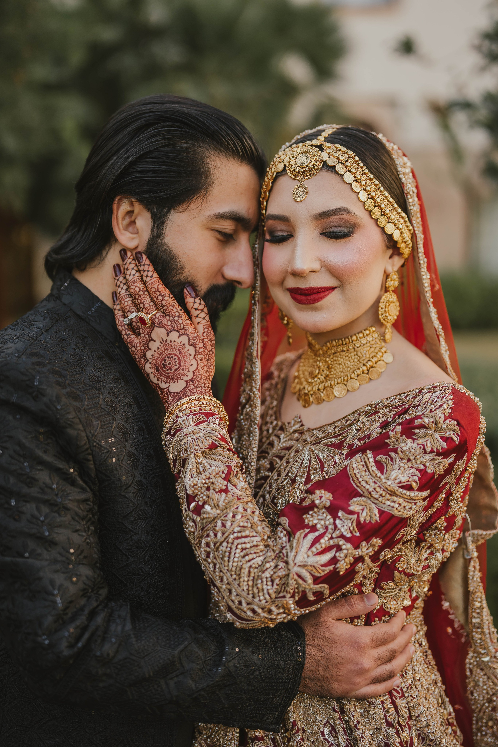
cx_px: 249
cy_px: 374
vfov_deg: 39.6
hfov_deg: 27.0
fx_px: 1037
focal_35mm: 50
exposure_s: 1/2000
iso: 500
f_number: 1.8
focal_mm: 50
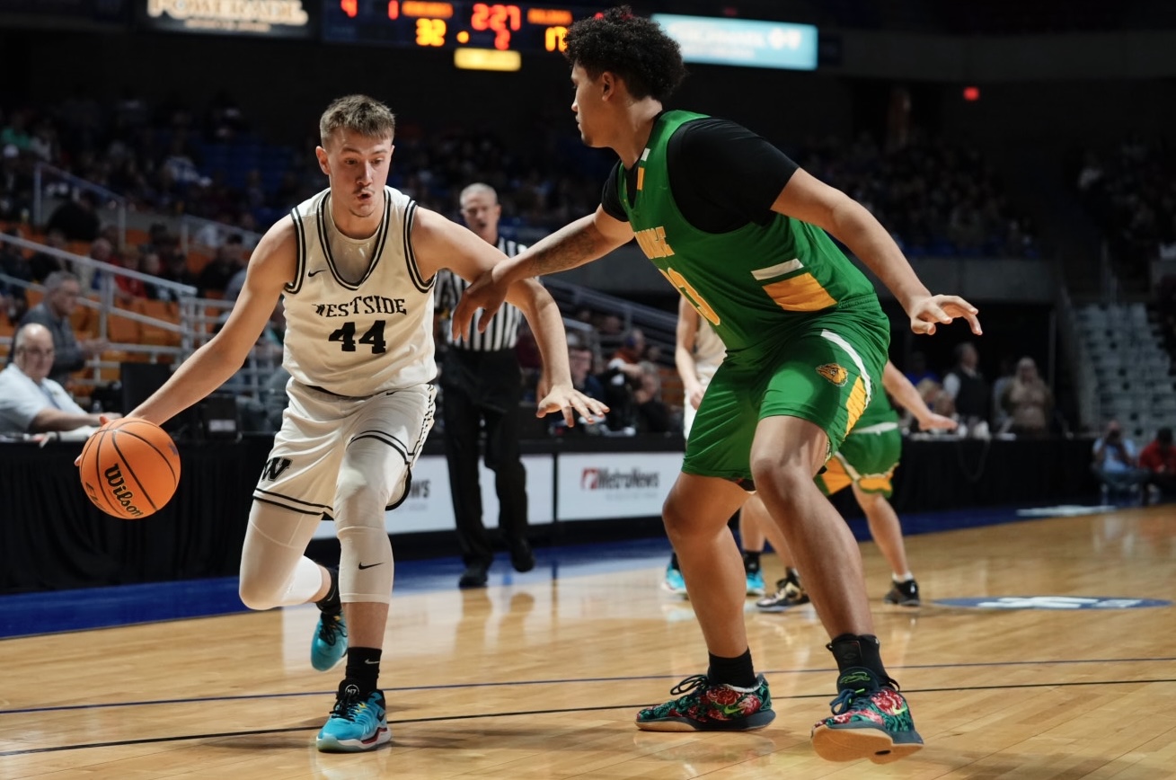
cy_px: 390
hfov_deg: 28.9
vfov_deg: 19.4
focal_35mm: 70
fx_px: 2283
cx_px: 588
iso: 4000
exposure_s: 1/1000
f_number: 3.2
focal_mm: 70
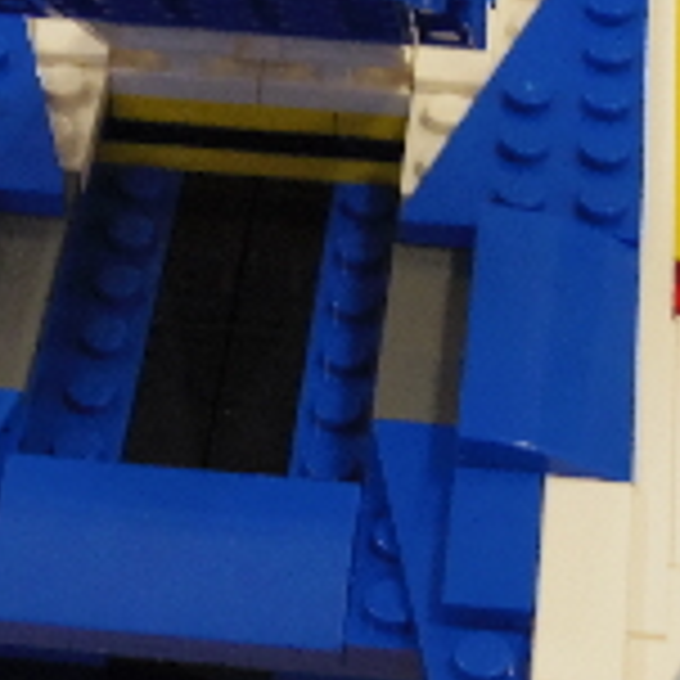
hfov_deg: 14.2
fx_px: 2734
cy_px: 284
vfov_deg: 14.2
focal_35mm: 123
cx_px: 324
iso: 400
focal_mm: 6.4
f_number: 4.5
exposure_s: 1/60
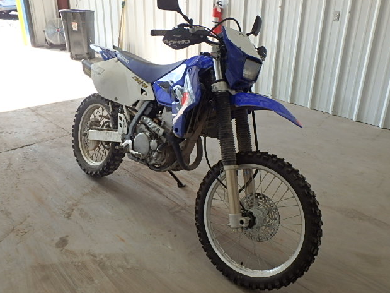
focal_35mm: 30
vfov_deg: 46.8
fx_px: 338
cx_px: 196
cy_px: 148
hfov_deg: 60.0
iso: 125
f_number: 4.6
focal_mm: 5.2
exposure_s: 1/100
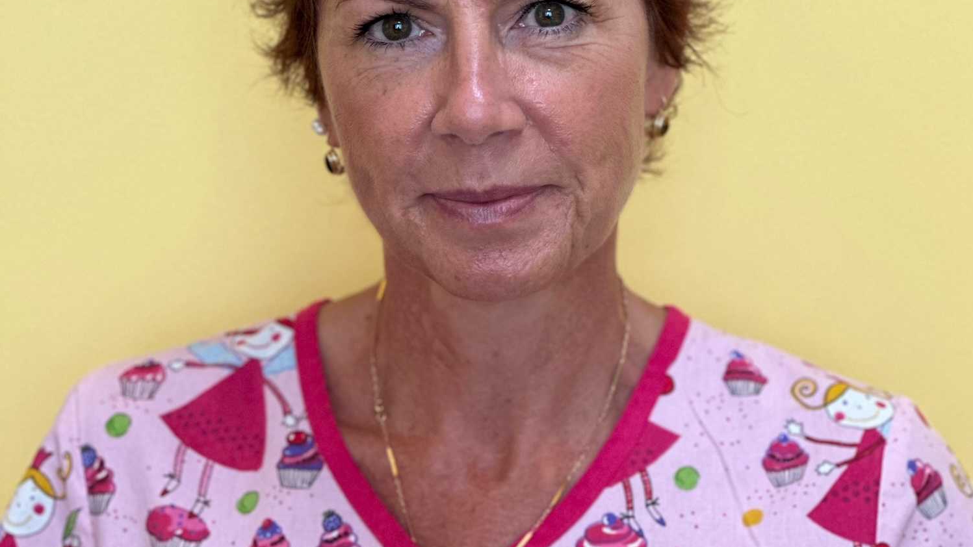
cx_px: 491
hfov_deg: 18.9
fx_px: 2915
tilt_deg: -3.7
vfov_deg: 10.7
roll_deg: -1.1
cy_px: 197
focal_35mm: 113
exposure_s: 1/100
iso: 200
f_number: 2.8
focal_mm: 9
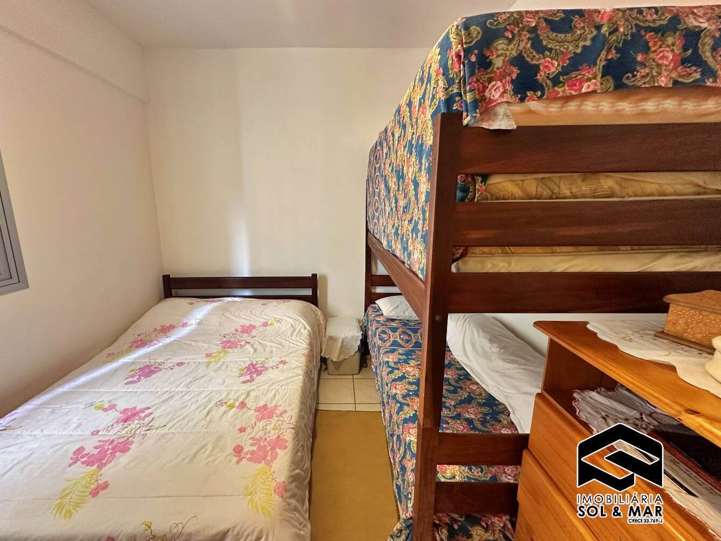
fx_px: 312
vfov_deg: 81.7
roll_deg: +0.1
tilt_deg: -11.6
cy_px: 267
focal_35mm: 15
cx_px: 336
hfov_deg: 98.0
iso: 250
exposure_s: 1/60
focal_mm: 2.22
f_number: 2.2
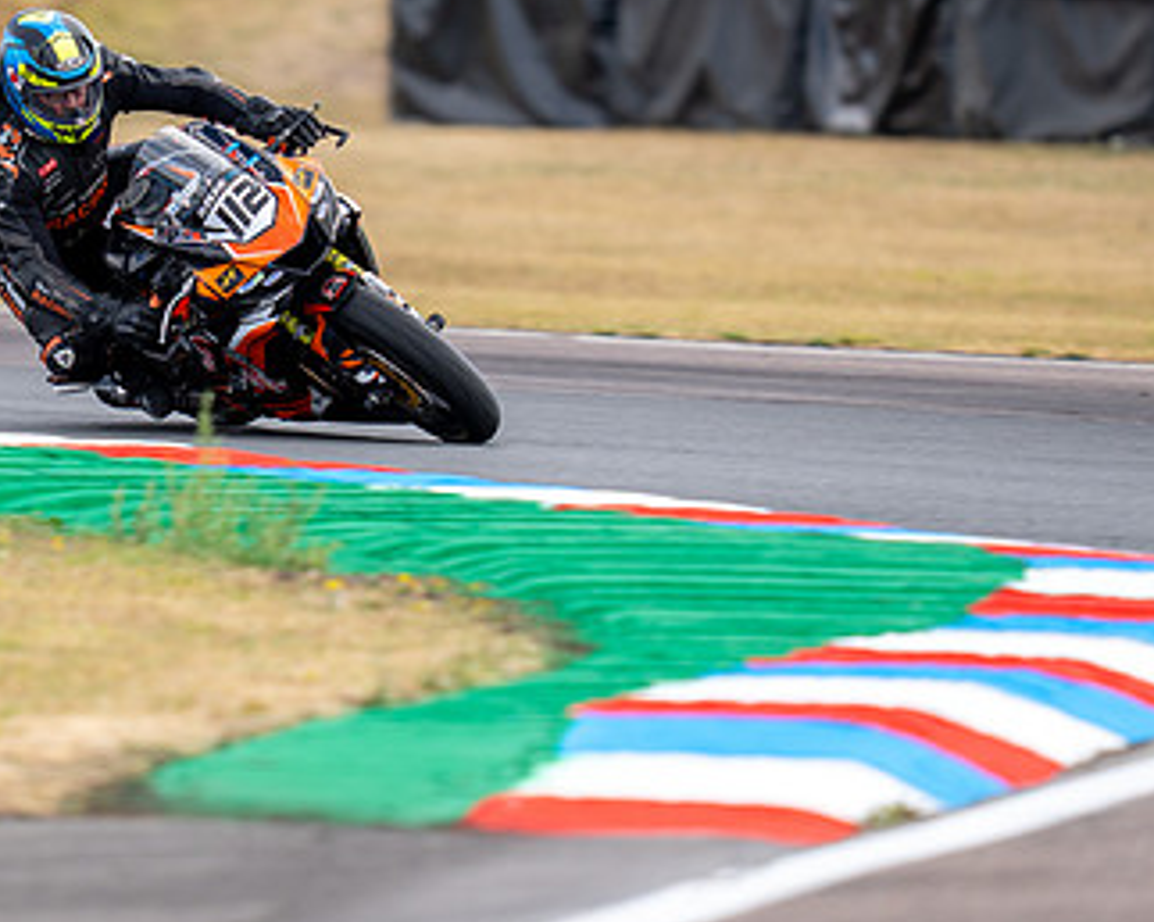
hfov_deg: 2.2
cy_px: 248
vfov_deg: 1.8
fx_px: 29491
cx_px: 142
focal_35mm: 864
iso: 80
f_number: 3.2
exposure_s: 1/400
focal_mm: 400
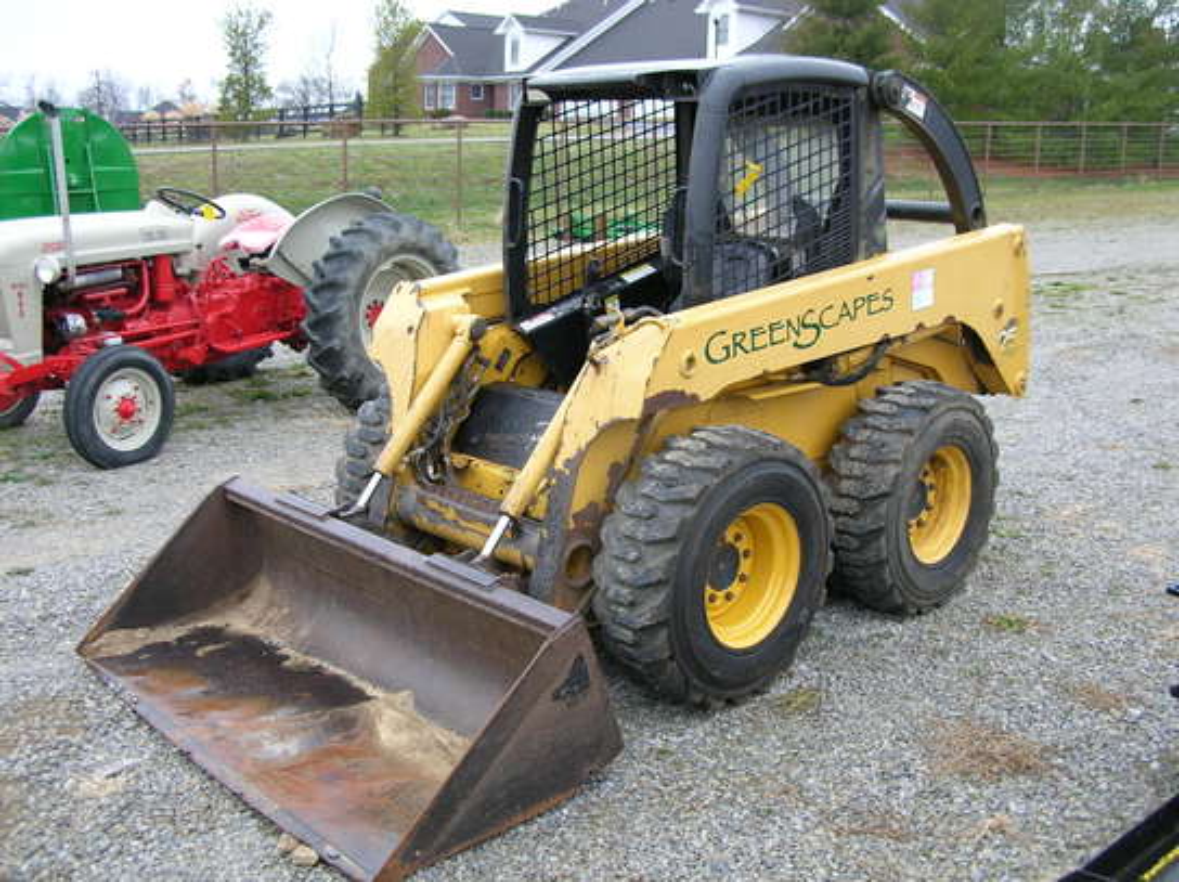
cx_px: 590
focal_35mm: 36
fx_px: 1225
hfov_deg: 51.4
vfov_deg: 39.6
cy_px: 441
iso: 50
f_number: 2.7
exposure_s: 1/21.4
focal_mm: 6
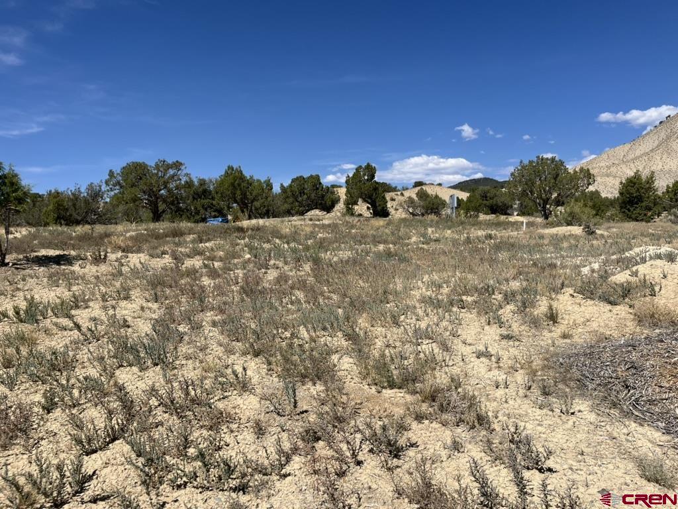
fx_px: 509
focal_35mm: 26
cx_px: 339
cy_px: 254
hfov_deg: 67.3
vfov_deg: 53.1
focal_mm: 5.1
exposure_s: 1/5848
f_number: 1.6
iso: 50
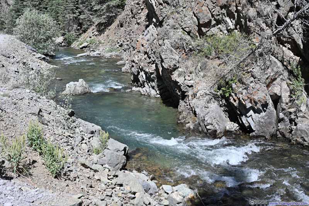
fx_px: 360
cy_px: 103
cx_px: 154
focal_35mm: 42
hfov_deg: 46.4
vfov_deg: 31.9
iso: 64
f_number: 6.3
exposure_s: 1/400
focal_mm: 42
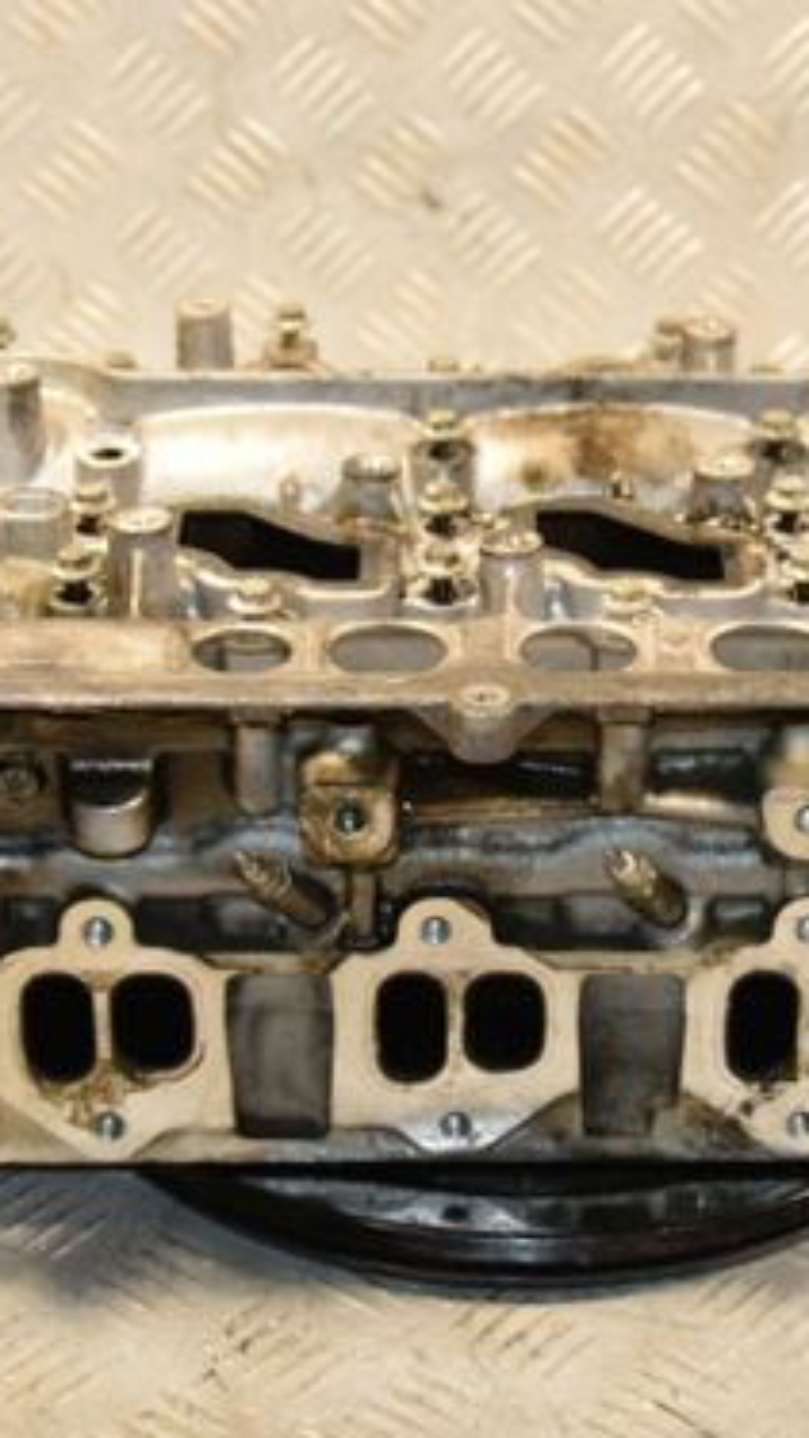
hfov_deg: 12.9
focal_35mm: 94
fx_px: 3580
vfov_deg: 22.7
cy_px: 686
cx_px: 510
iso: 800
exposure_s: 1/160
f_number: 5
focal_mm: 35
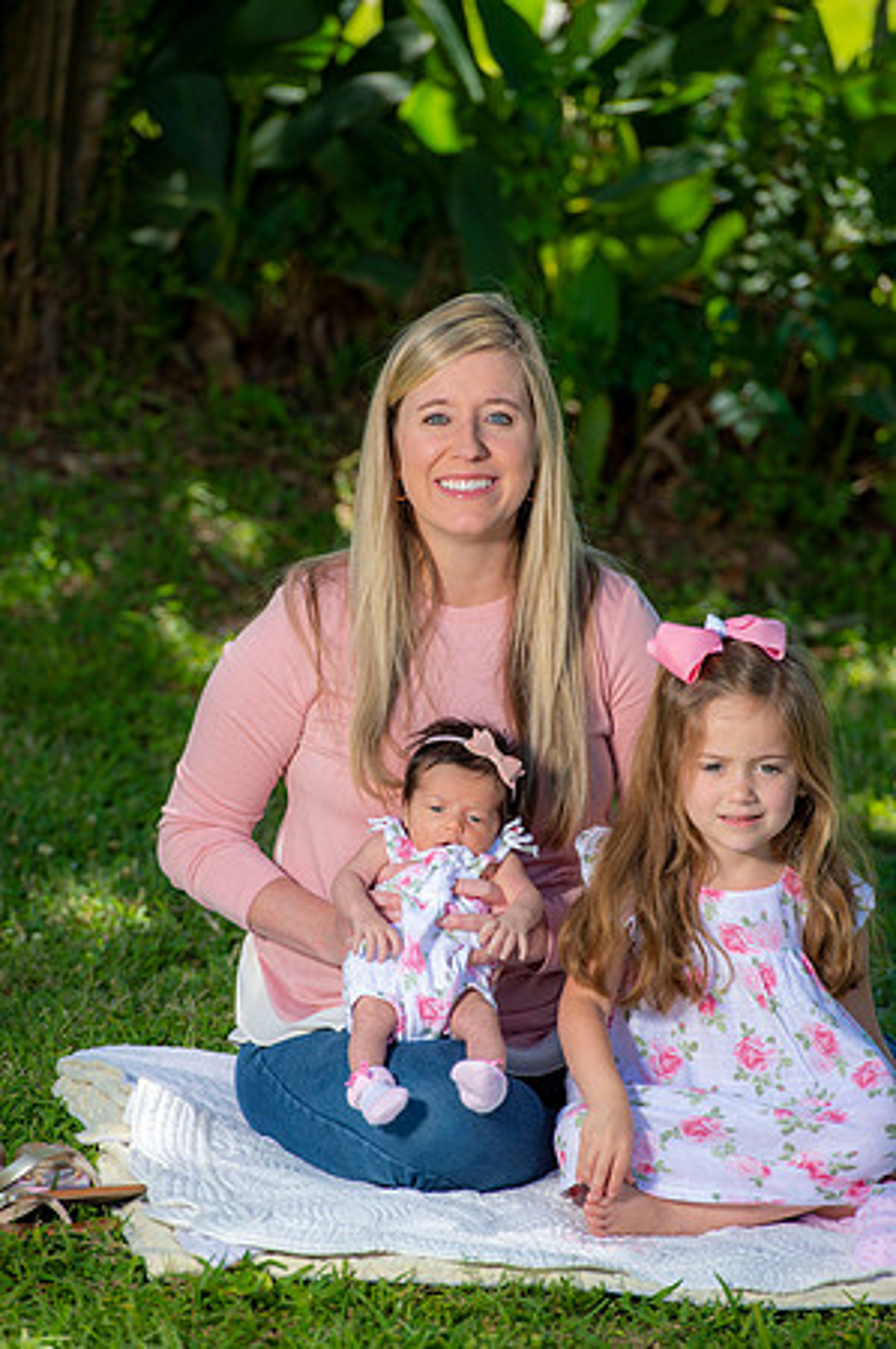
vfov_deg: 10.3
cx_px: 448
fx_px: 7483
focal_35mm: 200
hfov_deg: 6.9
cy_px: 674
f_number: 5.6
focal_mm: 200
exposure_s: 1/160
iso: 100
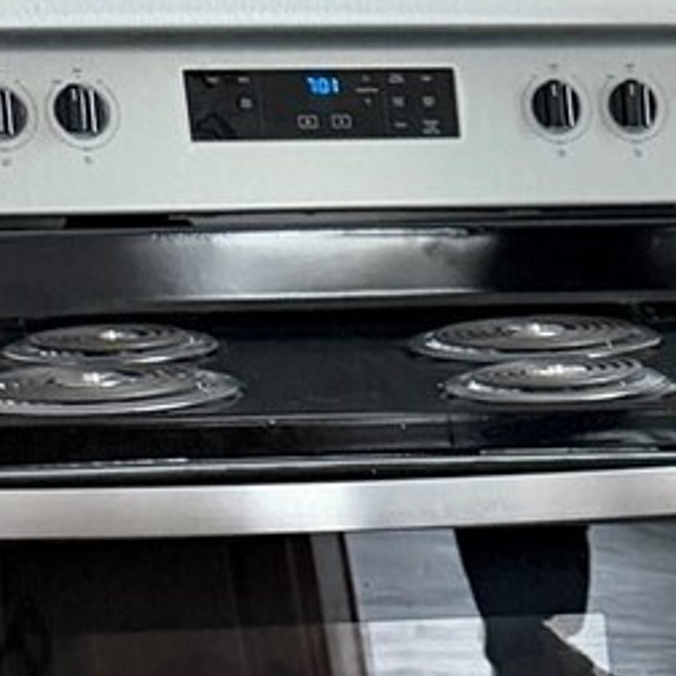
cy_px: 1108
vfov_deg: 13.3
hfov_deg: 12.8
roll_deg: -0.9
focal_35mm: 121
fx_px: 2673
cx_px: 1296
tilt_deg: -25.5
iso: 500
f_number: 1.78
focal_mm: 6.76
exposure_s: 1/60
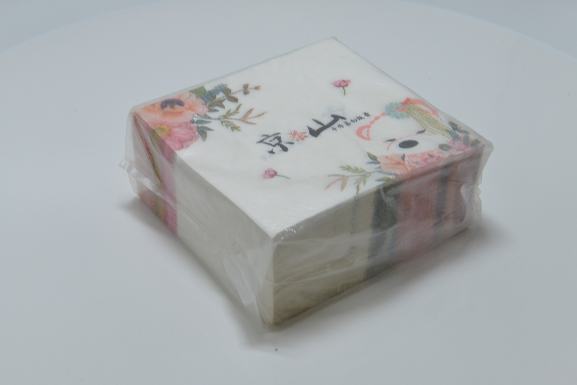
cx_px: 288
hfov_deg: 35.6
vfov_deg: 24.2
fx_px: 897
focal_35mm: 56
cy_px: 192
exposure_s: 1/60
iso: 1800
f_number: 13
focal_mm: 56
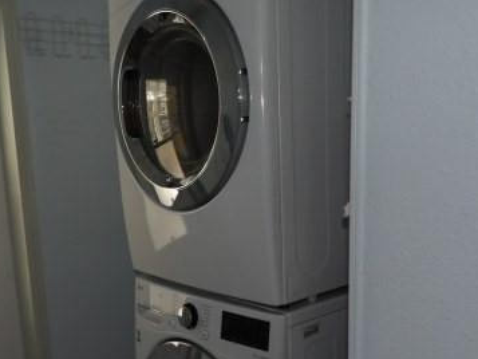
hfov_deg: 43.7
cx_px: 208
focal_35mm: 43
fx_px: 594
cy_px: 277
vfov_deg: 32.8
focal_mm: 4.3
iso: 200
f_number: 3.2
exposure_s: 1/33
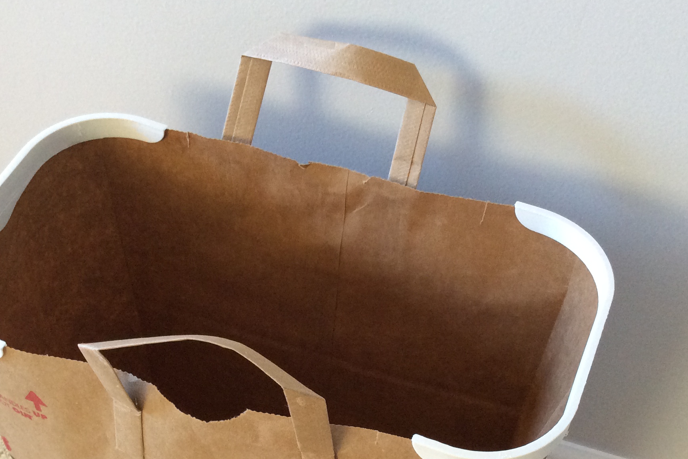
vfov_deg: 26.5
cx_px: 317
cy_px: 373
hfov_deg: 39.6
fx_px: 956
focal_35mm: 50
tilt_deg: -53.0
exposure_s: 1/24
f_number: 2.4
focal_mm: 3.3
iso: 125
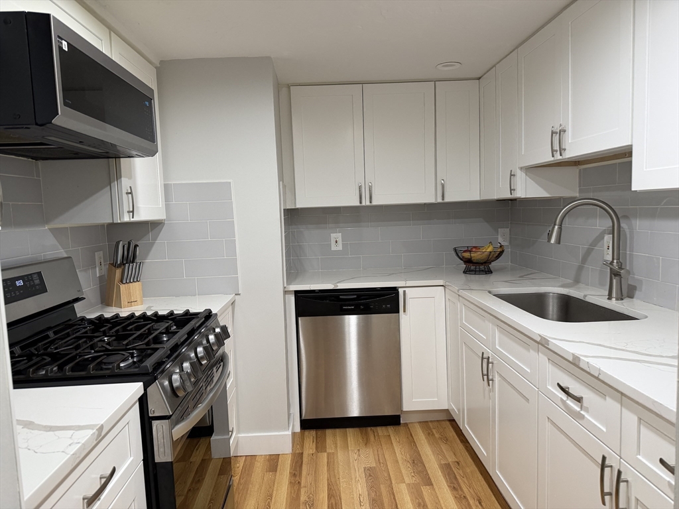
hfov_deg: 71.6
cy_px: 254
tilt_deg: -4.8
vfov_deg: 56.8
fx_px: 471
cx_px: 340
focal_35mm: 24
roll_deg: +2.4
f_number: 1.78
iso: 200
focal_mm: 6.76
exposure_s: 1/60
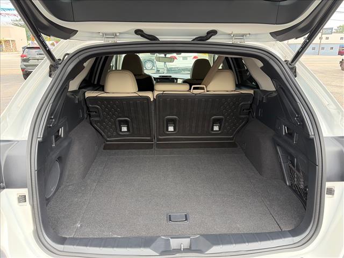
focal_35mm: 26
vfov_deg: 53.1
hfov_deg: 67.3
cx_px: 172
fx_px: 258
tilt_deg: -17.6
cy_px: 129
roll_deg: +0.1
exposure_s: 1/210
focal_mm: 5.96
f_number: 1.6
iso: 80
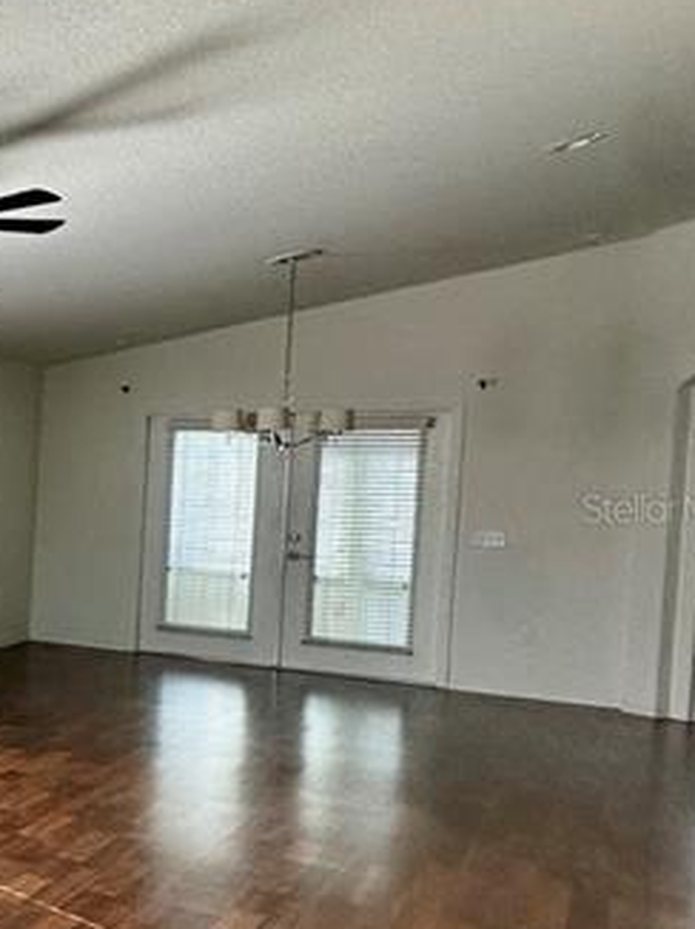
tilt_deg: -2.4
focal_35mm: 44
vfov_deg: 42.9
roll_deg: -1.6
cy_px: 507
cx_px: -704
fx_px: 1179
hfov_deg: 19.0
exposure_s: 1/99
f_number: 2.2
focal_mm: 2.22
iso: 100
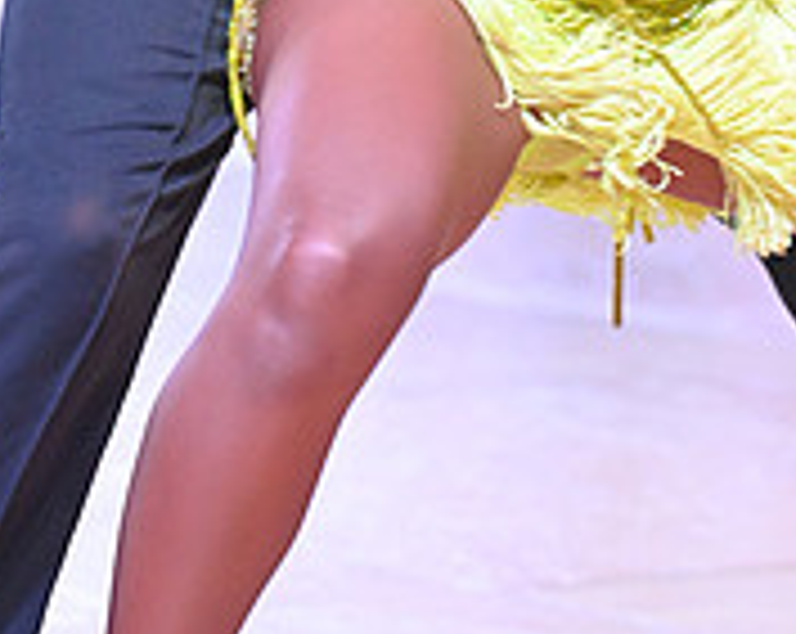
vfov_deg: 3.8
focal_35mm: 401
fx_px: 9431
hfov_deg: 4.8
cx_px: 587
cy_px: -360
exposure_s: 1/400
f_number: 5
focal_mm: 130
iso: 4000
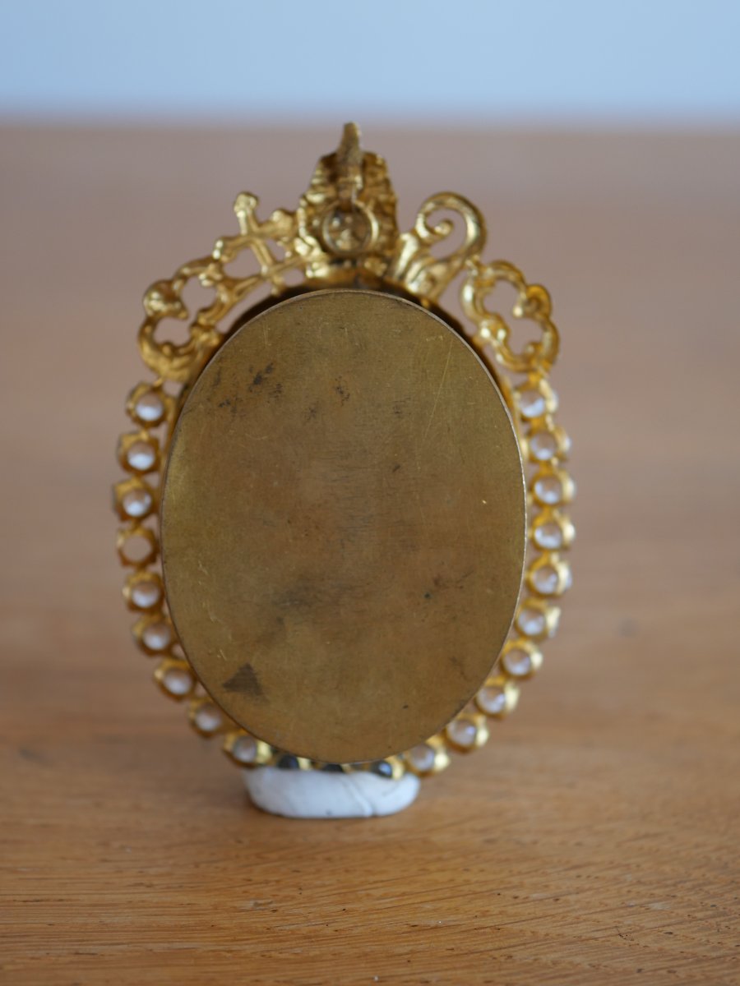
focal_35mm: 60
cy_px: 493
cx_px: 370
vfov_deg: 32.2
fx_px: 1710
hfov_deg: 24.4
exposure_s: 1/60
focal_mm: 30
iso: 400
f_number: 2.8
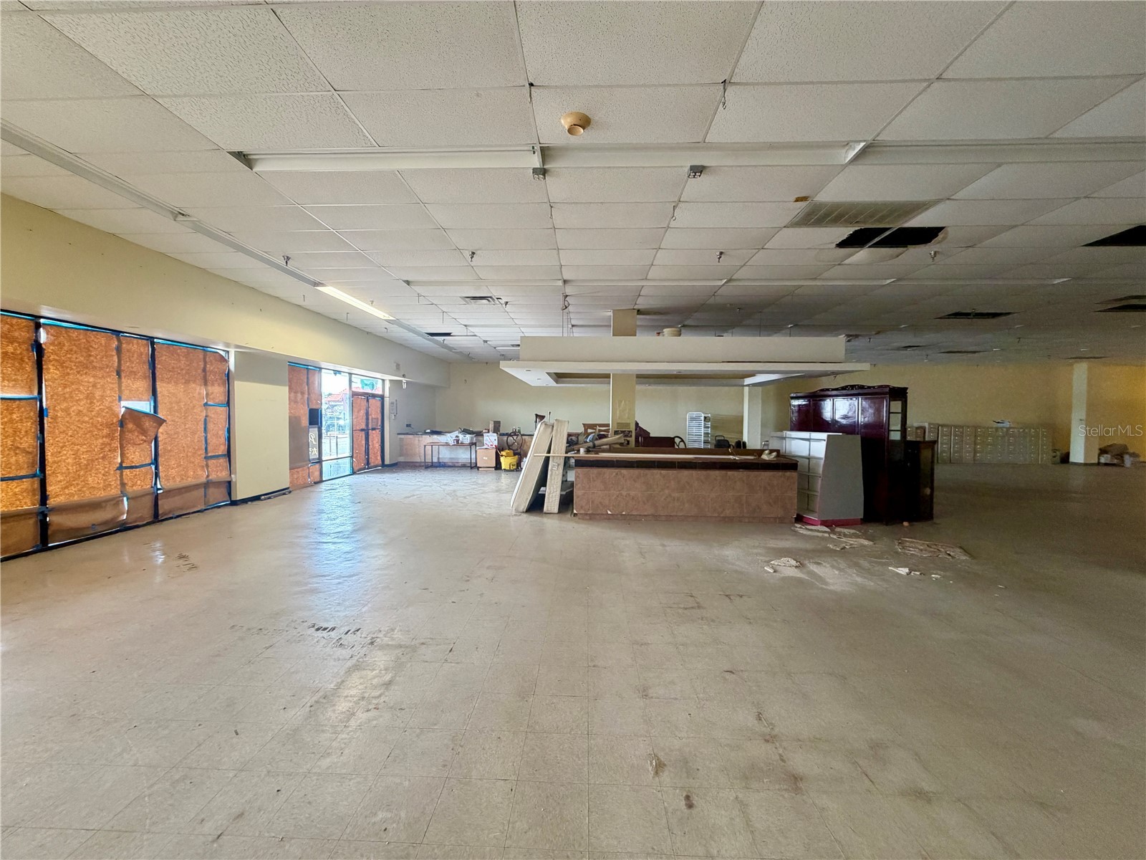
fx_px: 463
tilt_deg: -1.9
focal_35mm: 14
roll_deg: +0.1
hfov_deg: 102.1
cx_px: 573
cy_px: 430
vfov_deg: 85.7
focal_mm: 2.22
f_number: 2.2
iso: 400
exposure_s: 1/60
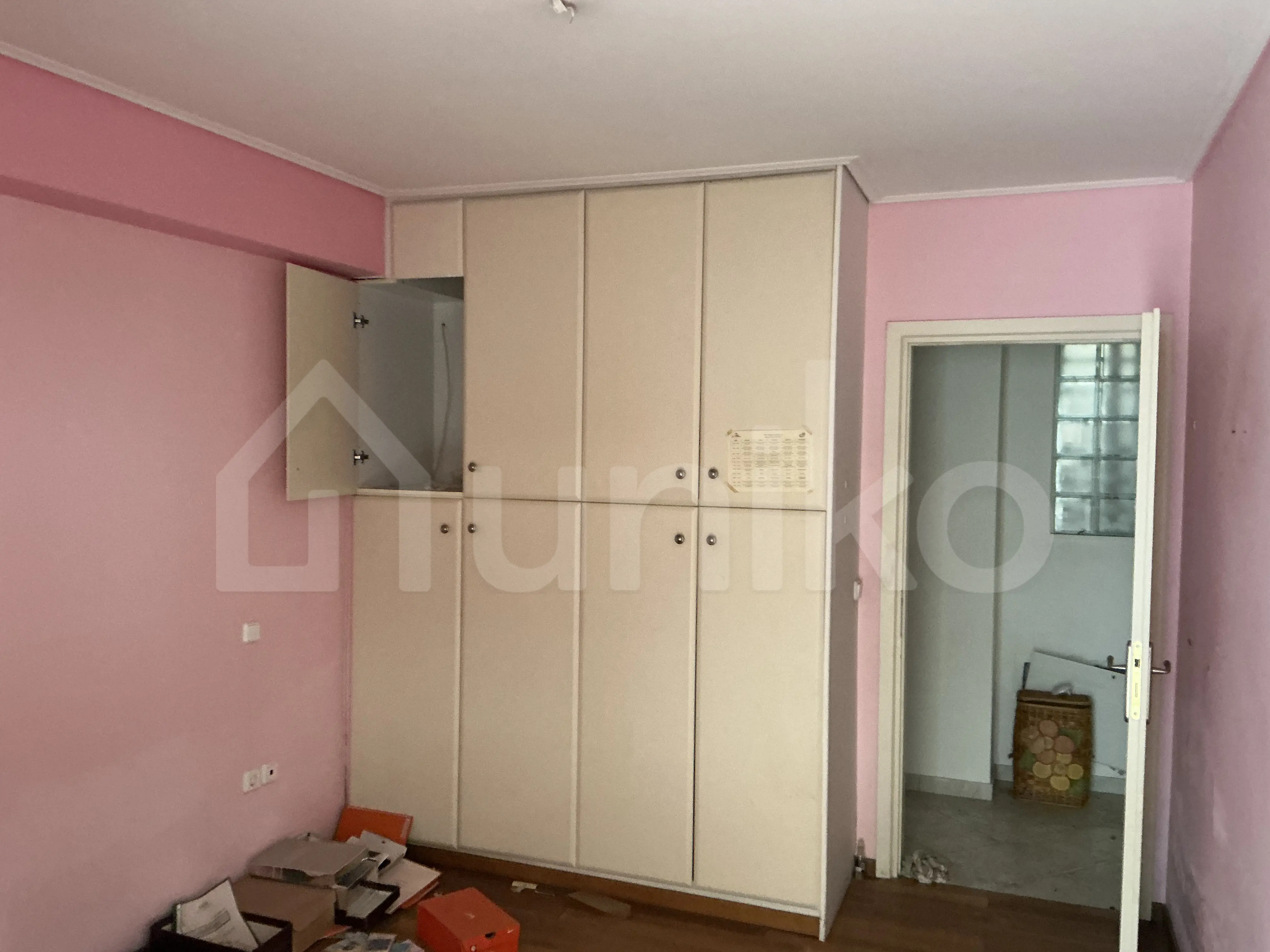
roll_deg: -0.6
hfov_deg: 63.4
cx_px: 635
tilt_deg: -2.3
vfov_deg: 49.7
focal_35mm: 28
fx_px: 1027
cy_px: 476
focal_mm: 3
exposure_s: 1/40
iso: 250
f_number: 1.8
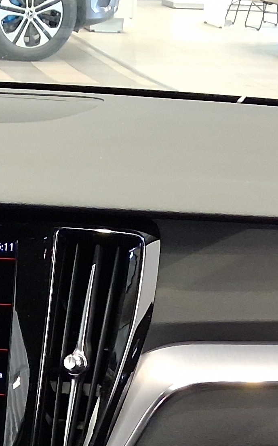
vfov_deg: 18.4
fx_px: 1286
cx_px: -157
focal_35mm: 106
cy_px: 565
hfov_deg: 11.7
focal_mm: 4
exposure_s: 1/50
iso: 500
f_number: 1.8
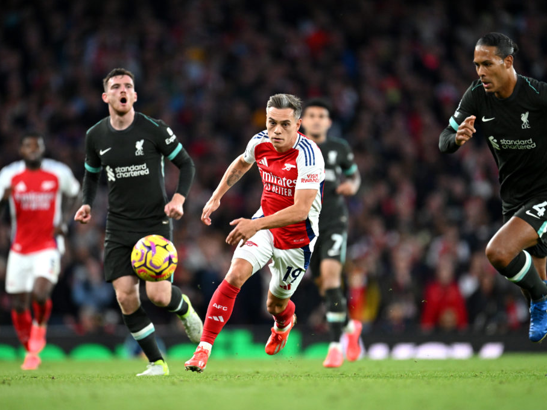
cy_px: 205
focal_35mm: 608
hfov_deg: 3.3
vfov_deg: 2.4
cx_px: 288
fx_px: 9606
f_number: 4
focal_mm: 560
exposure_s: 1/1000
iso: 4000
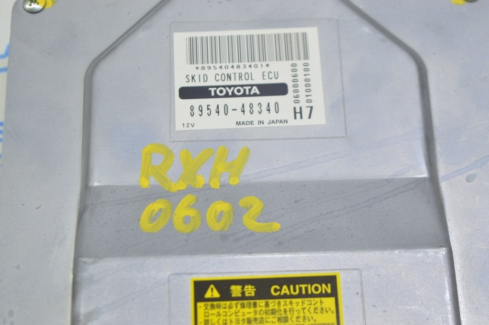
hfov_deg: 24.6
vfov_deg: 16.5
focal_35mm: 82
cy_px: 162
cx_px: 244
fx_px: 1120
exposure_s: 1/20
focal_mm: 55
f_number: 5.6
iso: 400
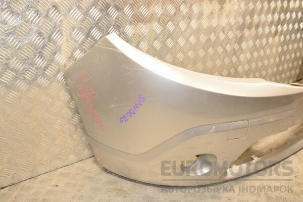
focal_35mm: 32
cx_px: 152
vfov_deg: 41.7
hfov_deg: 59.5
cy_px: 101
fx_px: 265
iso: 800
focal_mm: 21
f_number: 7.1
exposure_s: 1/200
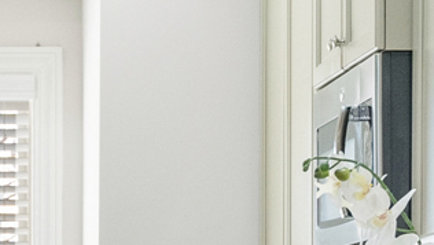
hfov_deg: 10.6
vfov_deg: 6.0
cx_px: -125
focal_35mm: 199
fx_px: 2291
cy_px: 378
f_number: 6.3
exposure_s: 1/80
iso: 1250
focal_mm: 24
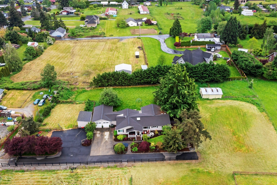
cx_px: 135
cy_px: 97
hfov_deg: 60.3
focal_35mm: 31
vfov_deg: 42.3
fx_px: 238
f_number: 5.6
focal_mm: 10.26
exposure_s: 1/200
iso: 400
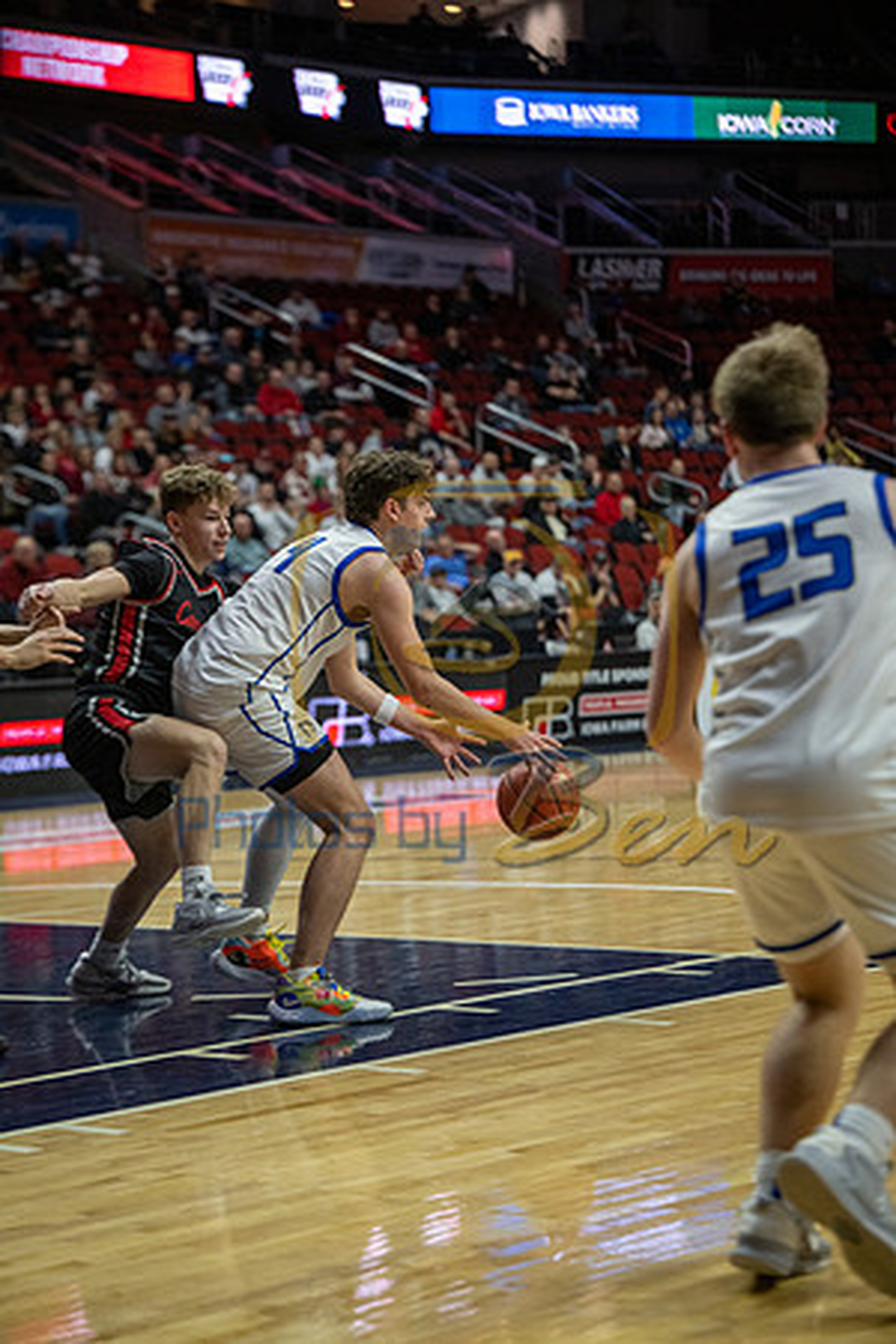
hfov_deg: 16.1
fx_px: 3173
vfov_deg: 23.9
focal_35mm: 85
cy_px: 672
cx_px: 448
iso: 2000
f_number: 2.8
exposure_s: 1/1250
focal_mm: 85
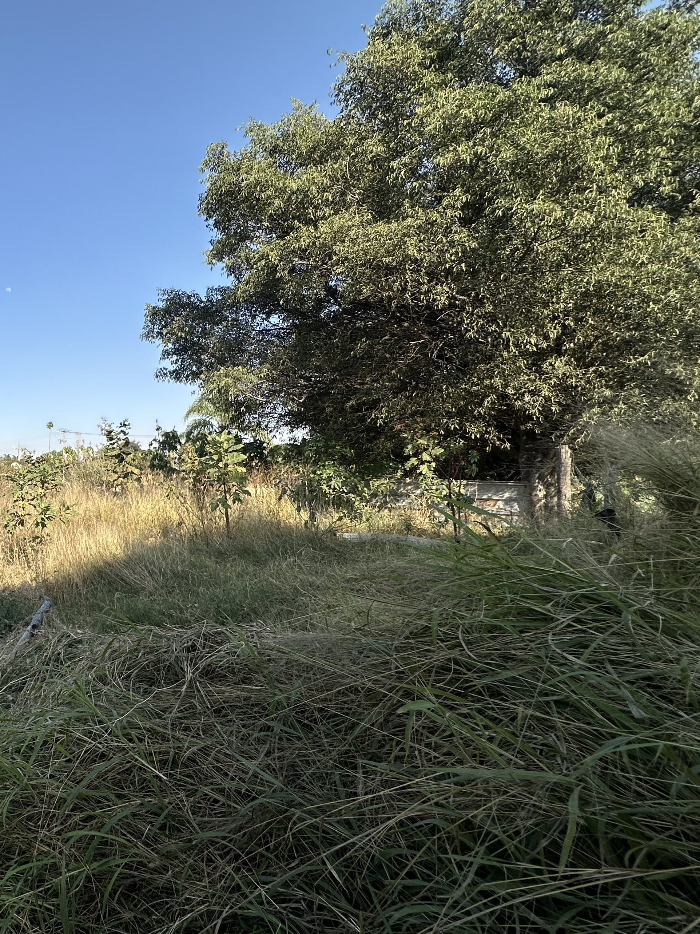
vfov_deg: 76.4
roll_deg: +0.8
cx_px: 13
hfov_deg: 50.5
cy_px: 467
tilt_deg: +1.6
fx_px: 593
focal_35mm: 22
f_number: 2.2
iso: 50
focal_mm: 2.22
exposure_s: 1/1795
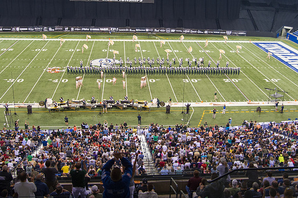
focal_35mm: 38
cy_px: 62
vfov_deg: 34.4
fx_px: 317
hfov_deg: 50.3
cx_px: 160
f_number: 3.5
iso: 560
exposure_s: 1/200
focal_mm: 24
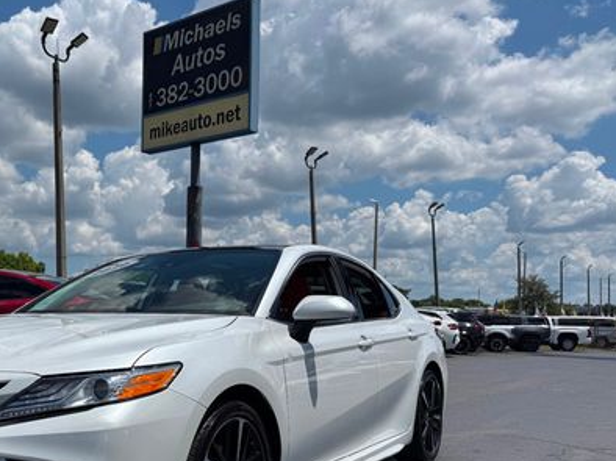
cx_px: 149
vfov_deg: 36.5
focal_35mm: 39
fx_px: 694
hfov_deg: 46.1
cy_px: 294
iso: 80
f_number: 1.78
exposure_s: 1/14286
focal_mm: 6.76
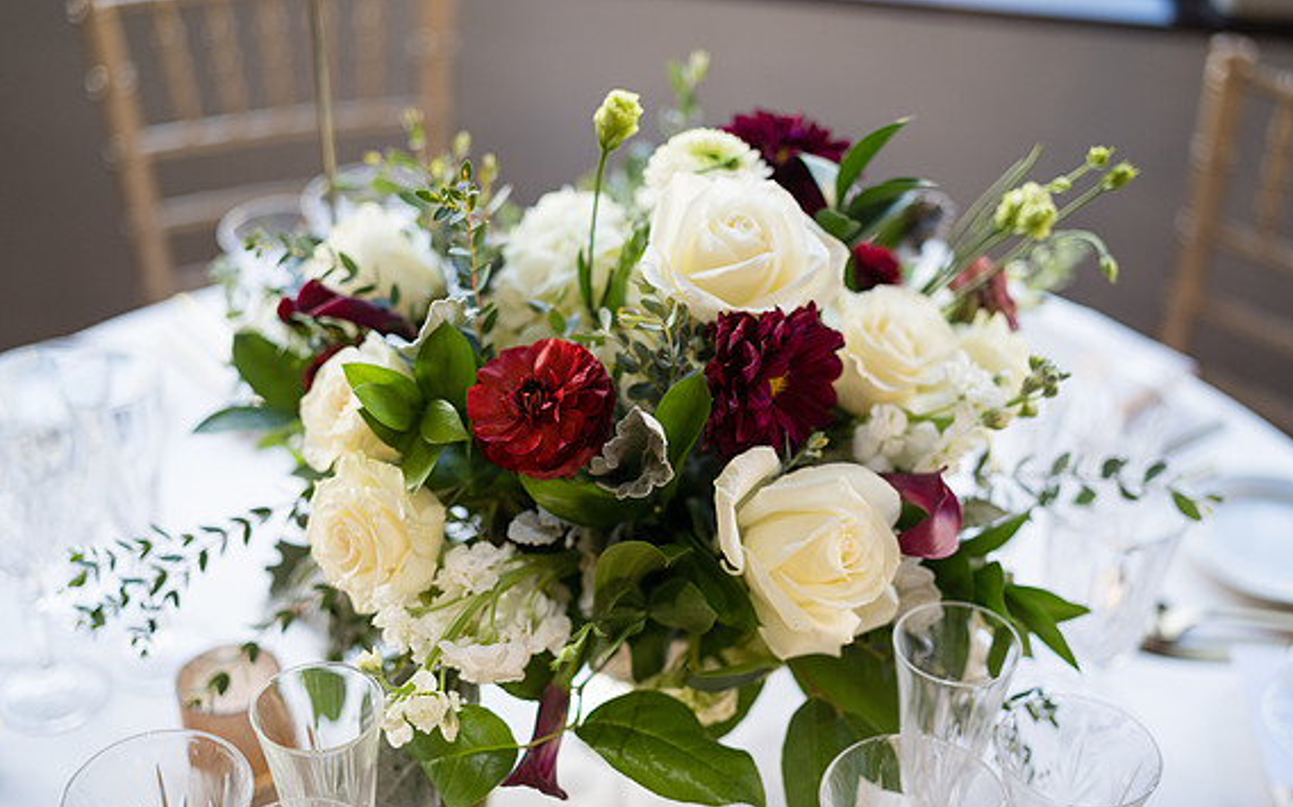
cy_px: 438
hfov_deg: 38.9
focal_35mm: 52
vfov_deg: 24.8
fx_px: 1831
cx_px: 641
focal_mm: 50
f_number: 1.4
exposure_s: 1/320
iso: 250
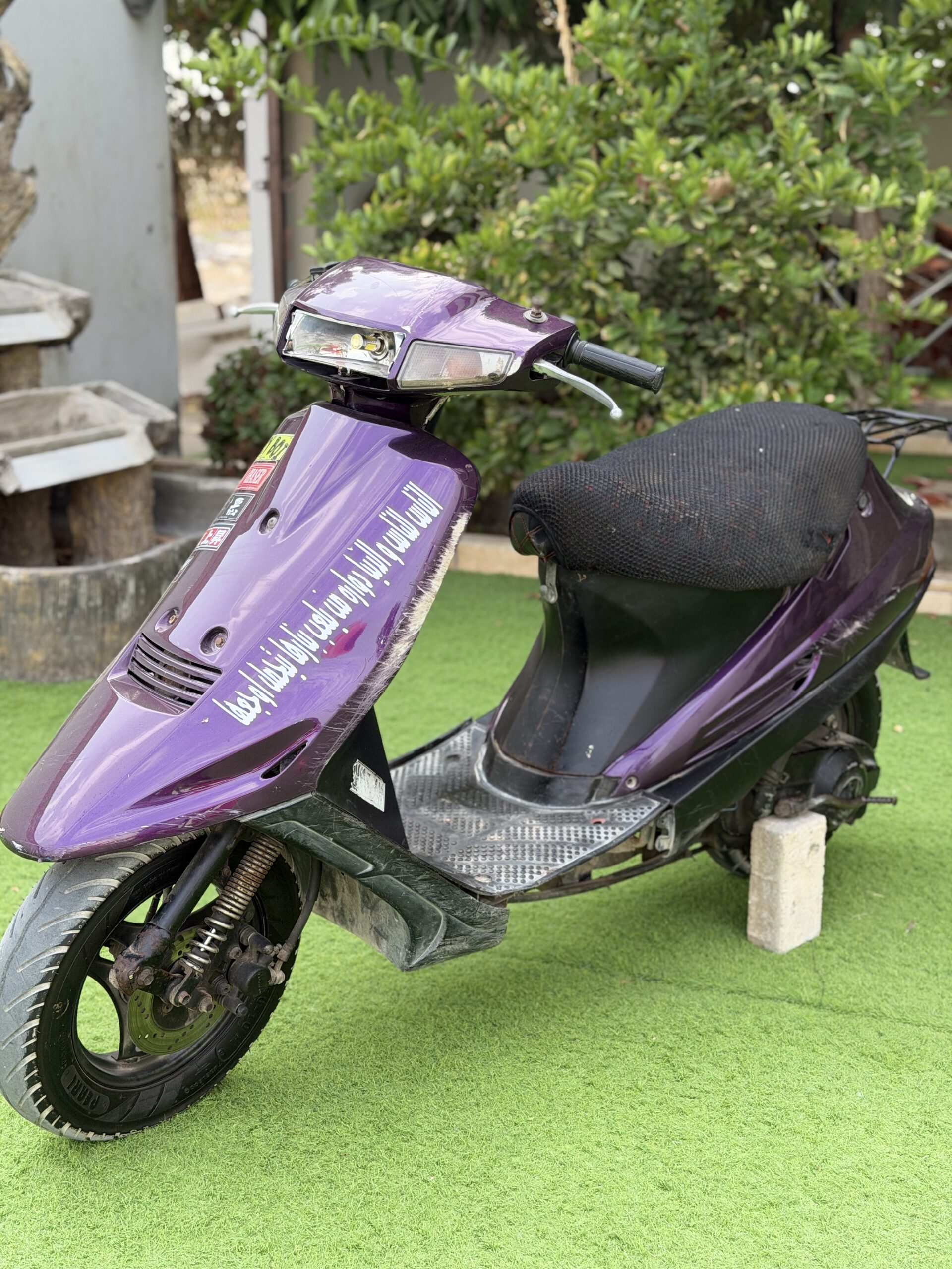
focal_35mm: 48
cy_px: 634
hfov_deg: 30.3
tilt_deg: -14.3
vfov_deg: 39.7
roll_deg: -1.0
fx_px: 1760
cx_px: 476
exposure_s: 1/794
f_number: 1.78
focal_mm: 6.76
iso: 64
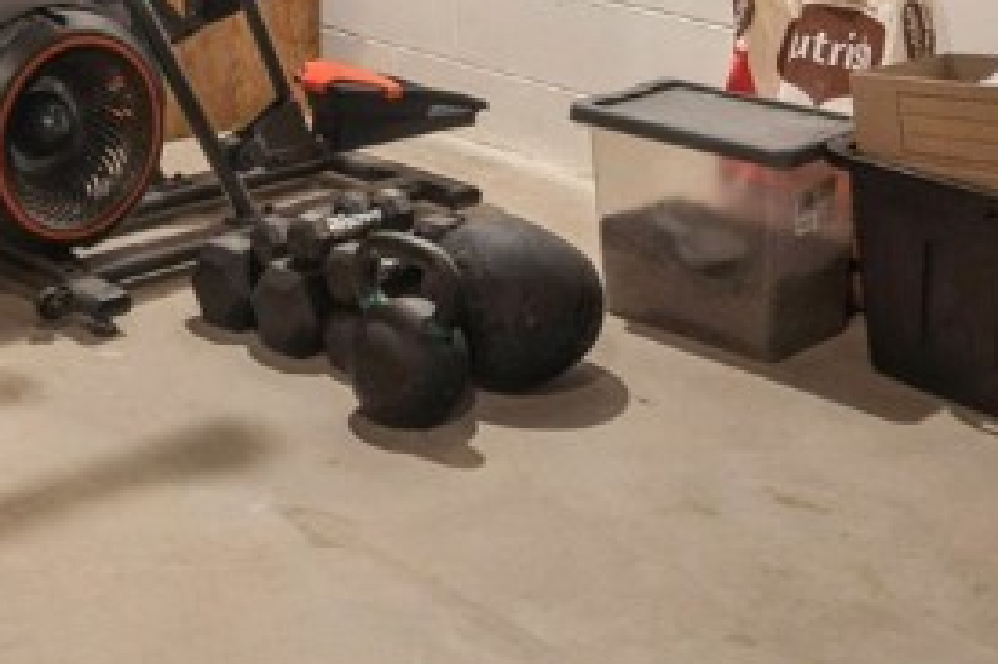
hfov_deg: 29.4
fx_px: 1856
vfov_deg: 18.1
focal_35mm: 67
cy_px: -330
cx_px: 200
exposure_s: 1.3
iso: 400
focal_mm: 16
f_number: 10
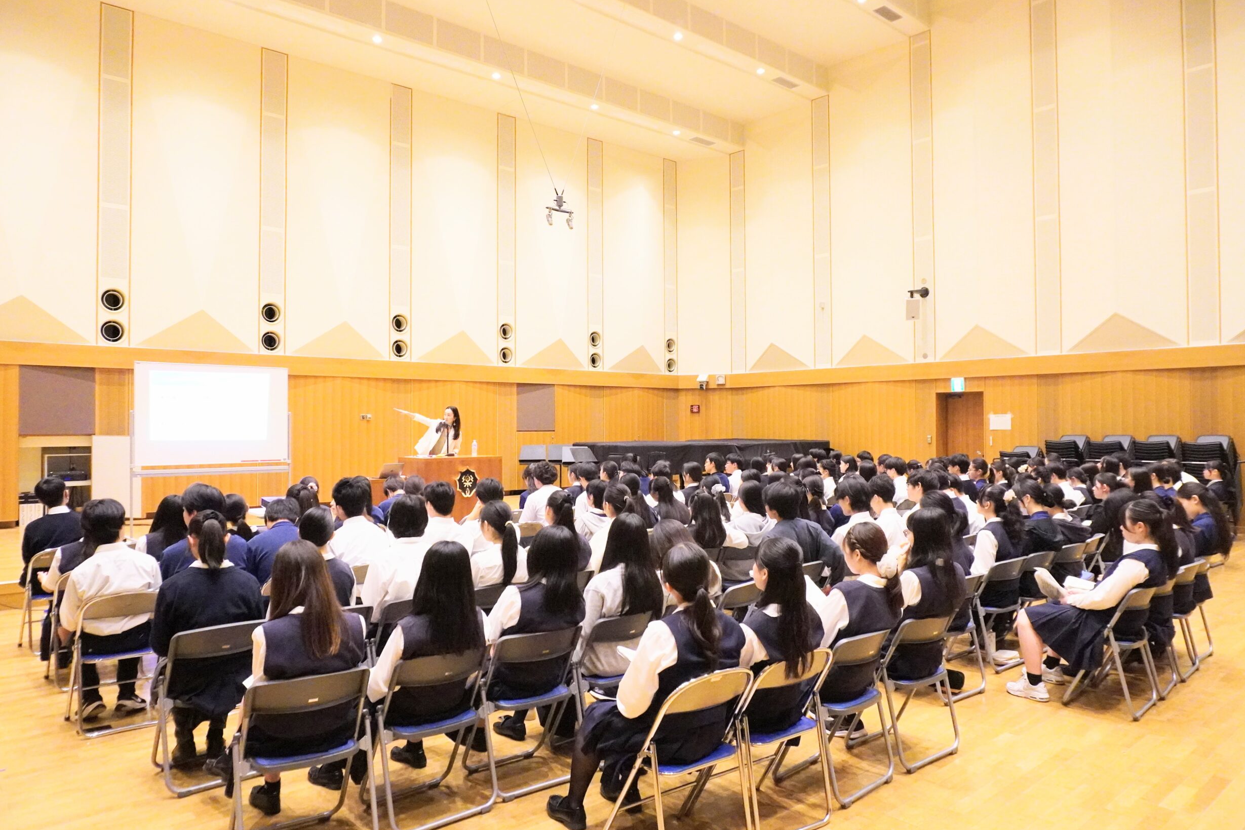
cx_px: 624
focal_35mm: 25
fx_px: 864
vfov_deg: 51.3
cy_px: 413
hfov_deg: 71.5
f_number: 5.6
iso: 8000
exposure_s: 1/200
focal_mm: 16
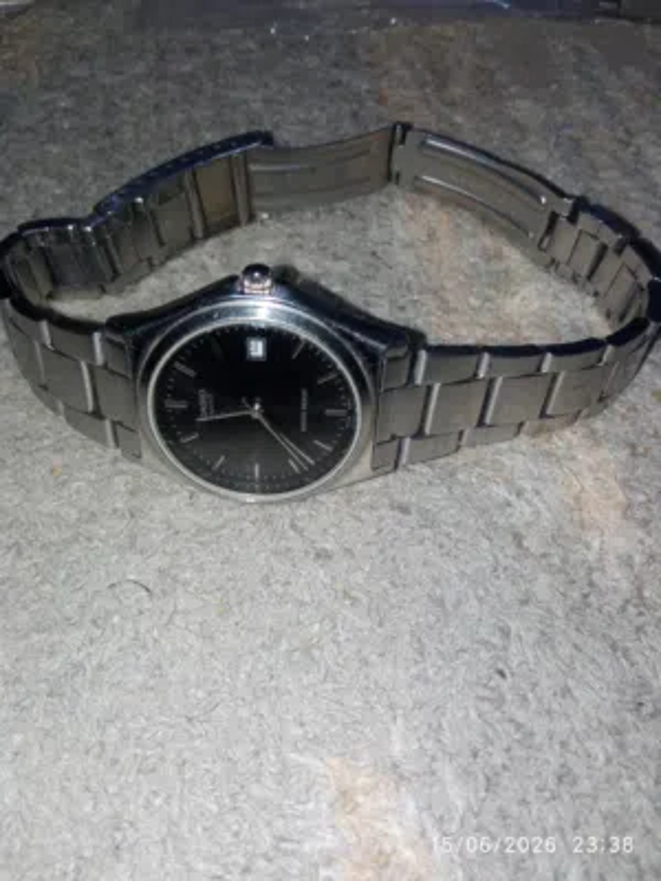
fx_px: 687
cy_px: 440
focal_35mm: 27
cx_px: 330
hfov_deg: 51.4
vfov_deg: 65.3
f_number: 2.2
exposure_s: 1/33.3
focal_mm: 3.79
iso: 185
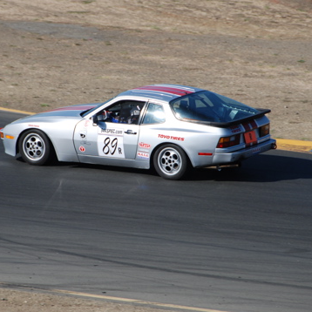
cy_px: 142
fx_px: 3946
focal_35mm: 387
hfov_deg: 4.5
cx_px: 136
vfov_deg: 4.5
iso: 200
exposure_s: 1/1000
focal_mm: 170
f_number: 5.6
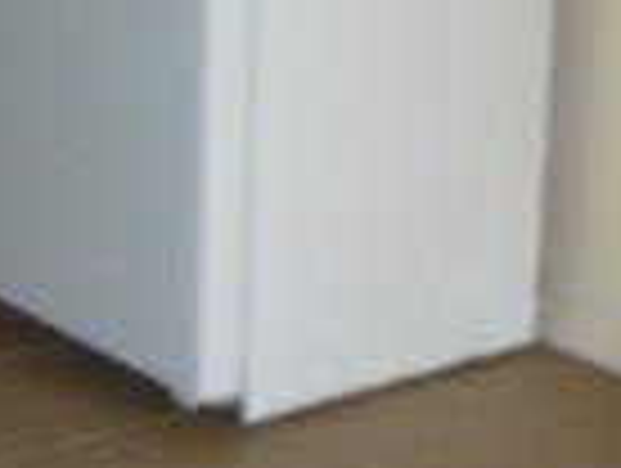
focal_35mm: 111
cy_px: -112
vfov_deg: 13.0
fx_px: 1995
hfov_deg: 15.1
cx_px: -522
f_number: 3.3
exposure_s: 1/60
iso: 320
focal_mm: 4.3
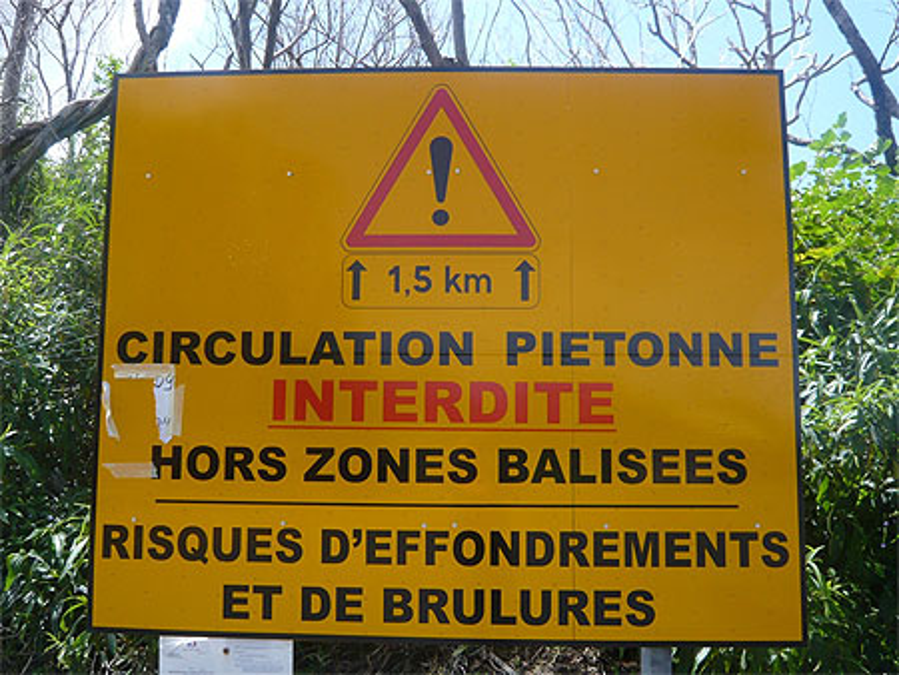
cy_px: 338
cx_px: 450
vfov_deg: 44.2
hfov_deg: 56.8
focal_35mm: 32
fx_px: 832
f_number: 2.8
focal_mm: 4.6
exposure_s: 1/500
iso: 100
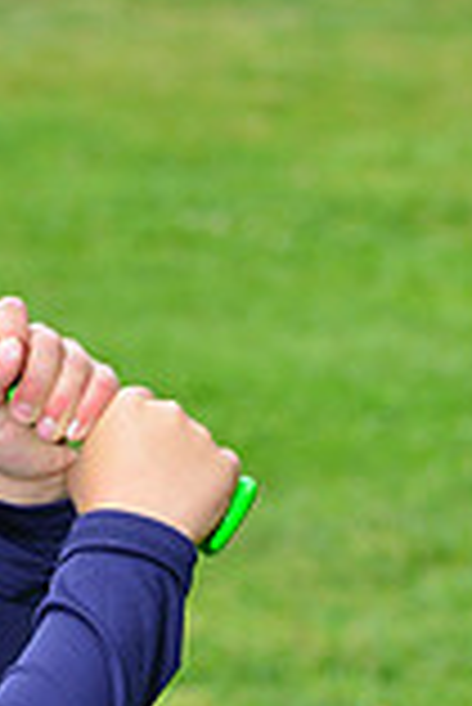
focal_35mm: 462
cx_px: -321
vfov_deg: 4.4
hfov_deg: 3.0
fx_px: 9065
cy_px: 881
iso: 250
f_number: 10
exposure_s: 1/200
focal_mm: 125
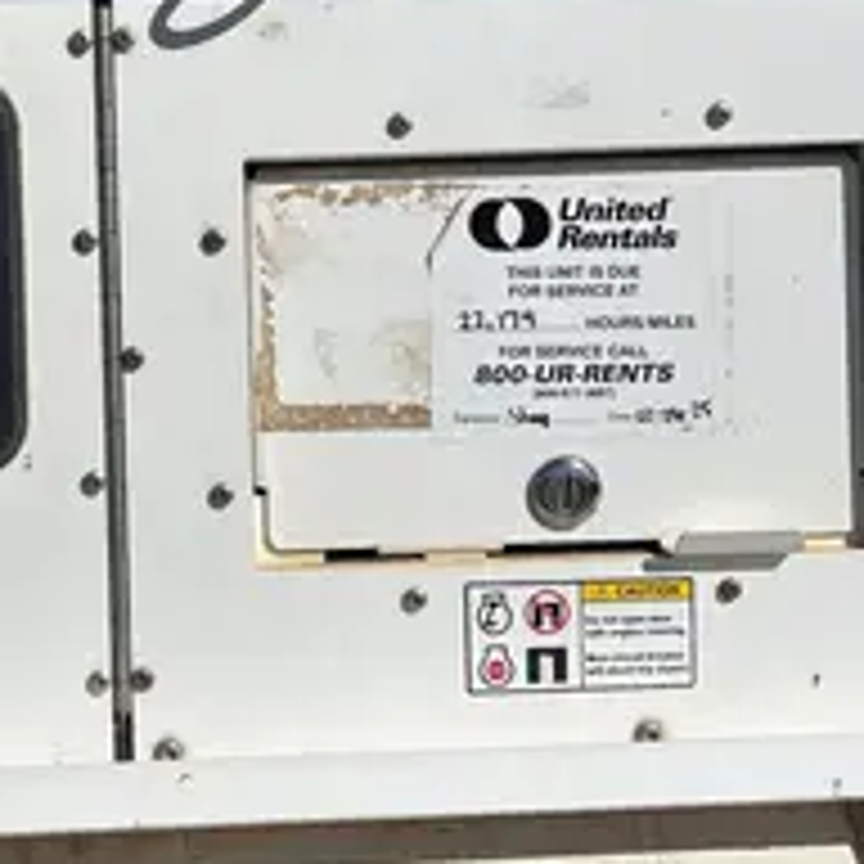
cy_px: 268
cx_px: 117
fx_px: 1864
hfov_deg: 25.4
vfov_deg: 25.9
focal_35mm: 66
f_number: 1.6
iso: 50
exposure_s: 1/13889
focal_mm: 5.96
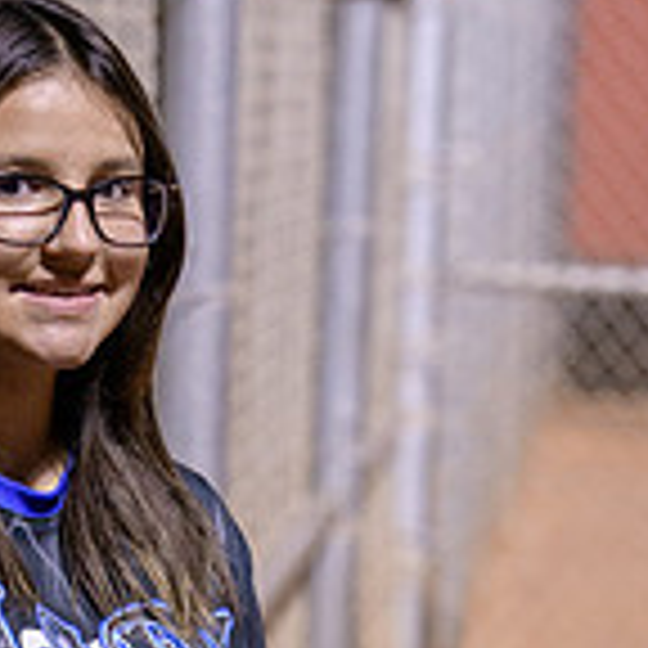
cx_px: 50
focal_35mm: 279
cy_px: 801
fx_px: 5909
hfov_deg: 6.3
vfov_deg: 6.2
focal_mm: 105
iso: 4000
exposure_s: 1/250
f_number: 5
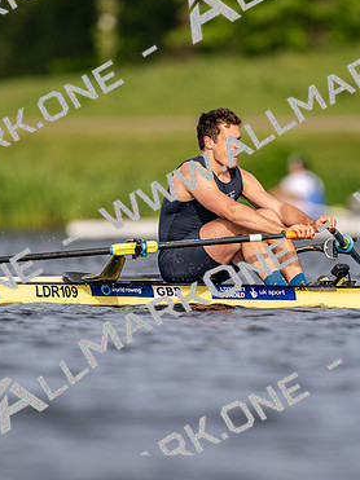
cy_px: 234
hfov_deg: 1.6
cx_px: 259
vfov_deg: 2.2
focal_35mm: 903
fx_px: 12529
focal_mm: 600
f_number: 4
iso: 320
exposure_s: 1/2500
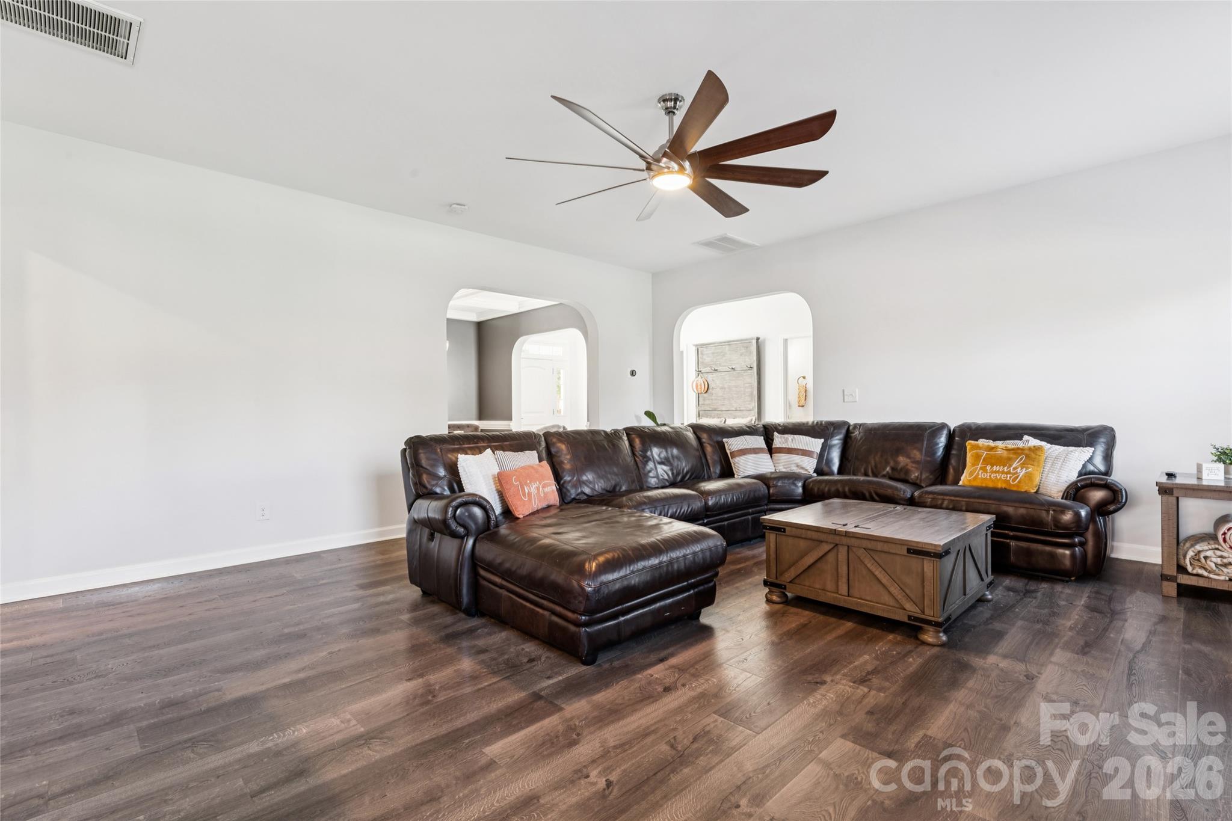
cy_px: 410
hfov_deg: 95.3
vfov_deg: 72.4
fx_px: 561
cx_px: 616
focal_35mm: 16
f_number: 13
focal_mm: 16.4
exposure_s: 1.6
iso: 100
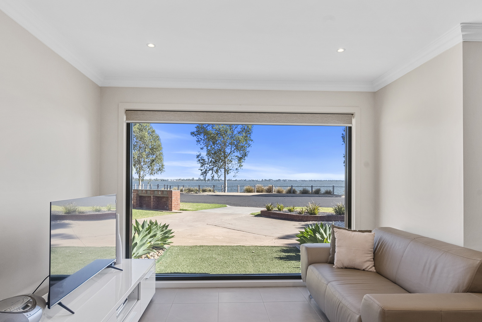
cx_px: 236
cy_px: 180
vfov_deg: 57.1
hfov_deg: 78.5
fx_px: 295
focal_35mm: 22
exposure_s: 1/15
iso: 125
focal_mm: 16
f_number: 11
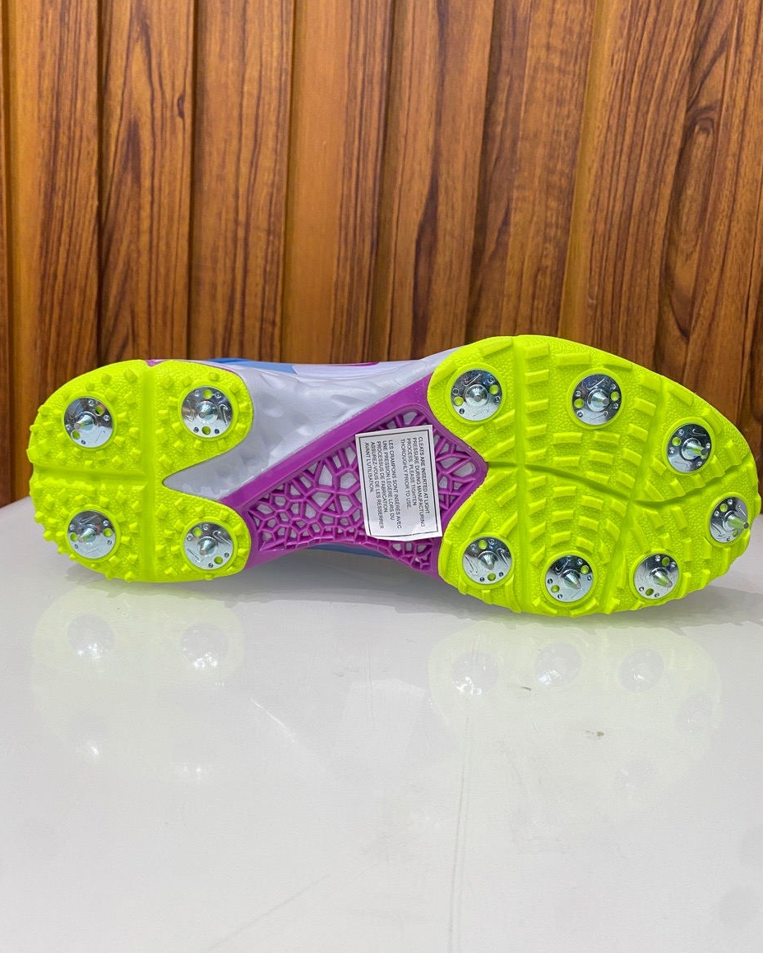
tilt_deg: -11.7
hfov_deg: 51.5
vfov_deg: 62.1
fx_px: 790
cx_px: 372
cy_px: 512
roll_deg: -3.8
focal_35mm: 28
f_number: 1.8
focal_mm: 4.25
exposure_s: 1/50
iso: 64
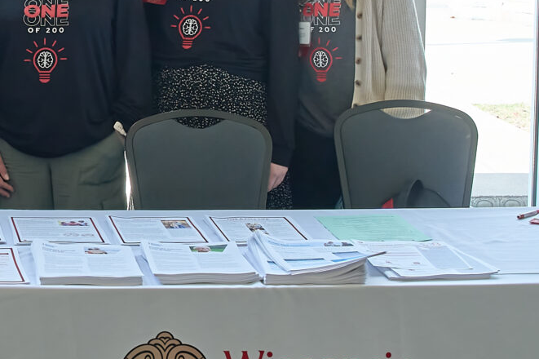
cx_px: -65
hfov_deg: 18.0
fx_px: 1631
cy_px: -7
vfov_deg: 12.4
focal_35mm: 109
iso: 1000
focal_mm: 30
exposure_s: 1/80
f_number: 7.1
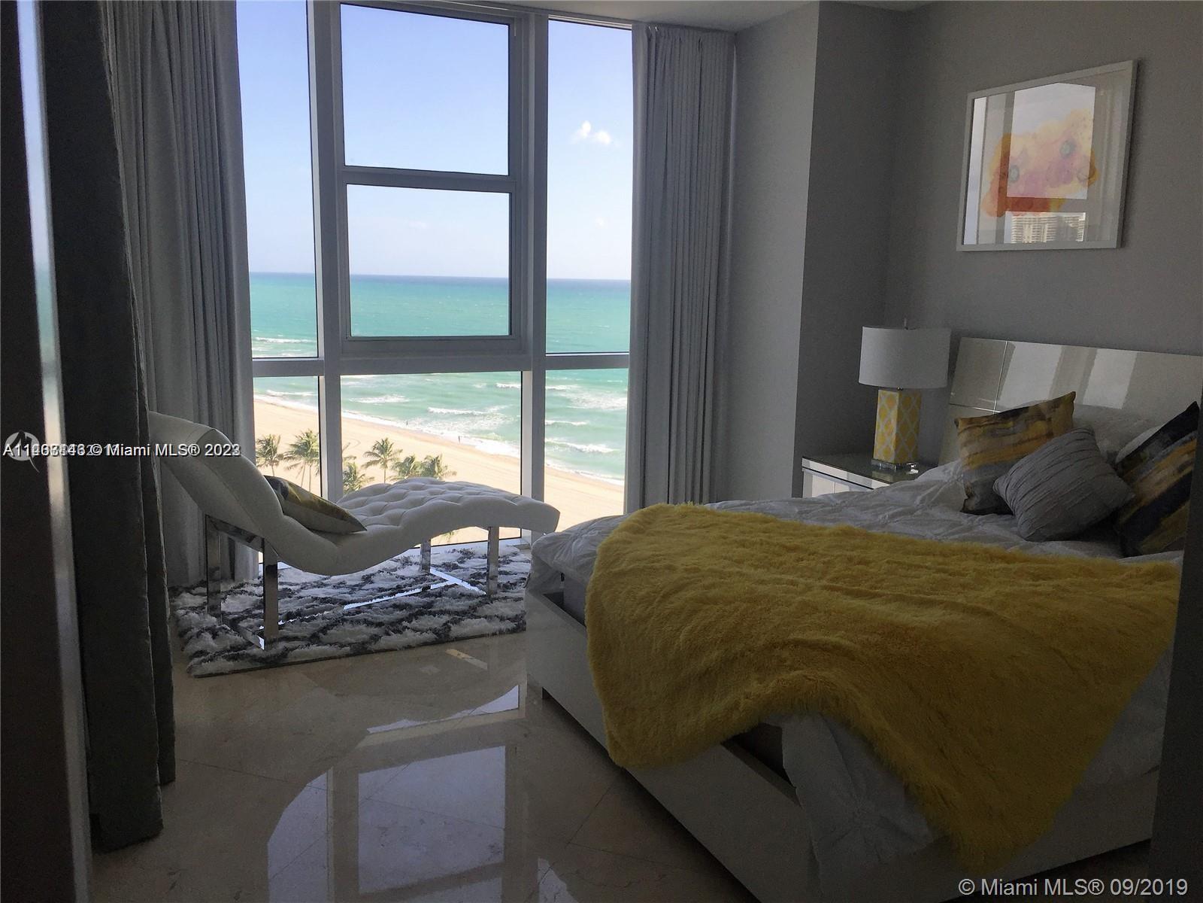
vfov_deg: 48.2
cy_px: 452
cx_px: 602
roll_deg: -1.9
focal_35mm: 29
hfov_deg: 61.7
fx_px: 1008
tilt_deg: -8.8
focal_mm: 4.15
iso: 32
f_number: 2.2
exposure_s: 1/430
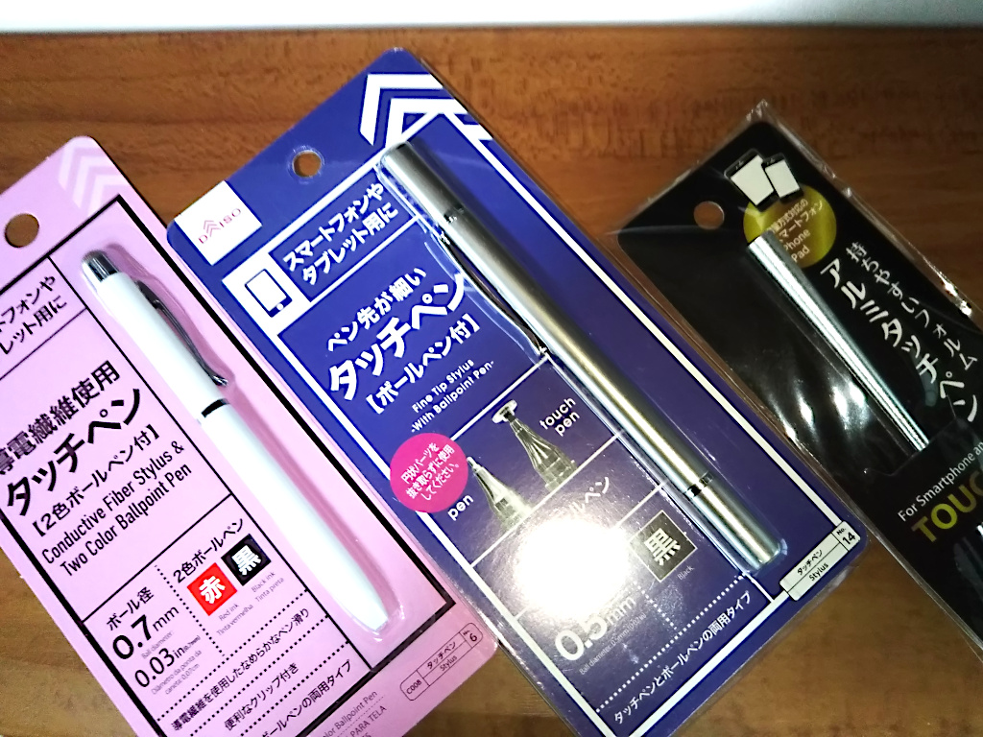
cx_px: 492
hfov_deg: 60.0
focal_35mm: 30
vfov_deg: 46.8
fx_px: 852
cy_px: 368
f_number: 2.2
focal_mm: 4
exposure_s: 1/30
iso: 160
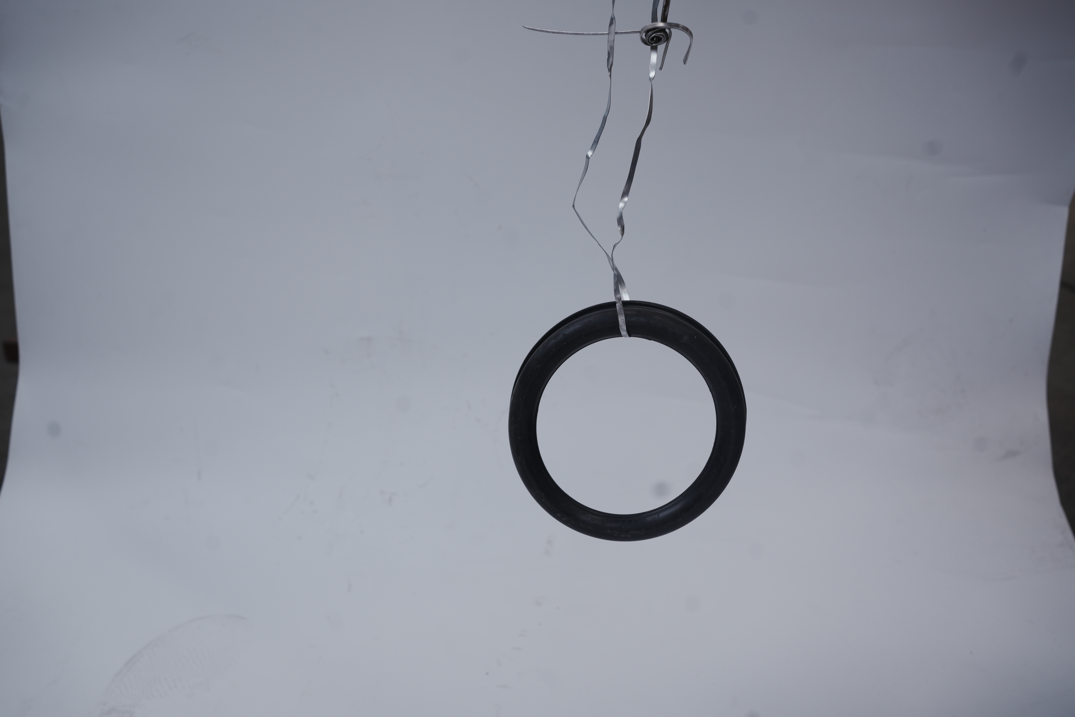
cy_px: 358
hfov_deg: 54.4
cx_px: 538
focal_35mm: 35
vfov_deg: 37.9
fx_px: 1045
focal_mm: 35
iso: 125
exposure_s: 1/200
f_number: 5.6
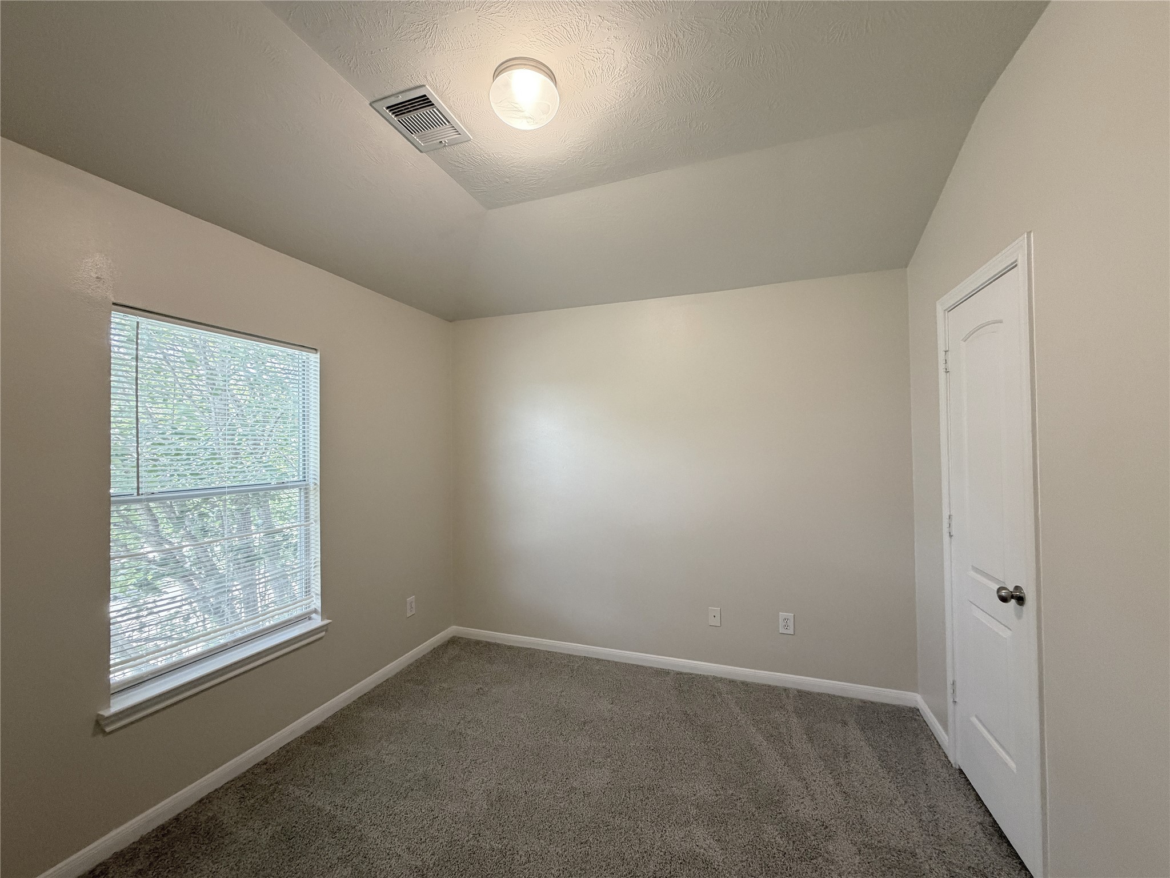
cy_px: 439
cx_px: 585
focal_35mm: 14
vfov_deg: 85.7
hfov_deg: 102.1
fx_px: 473
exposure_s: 1/60
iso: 250
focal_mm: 2.22
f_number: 2.2
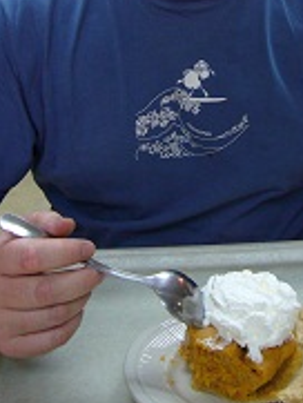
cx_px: 203
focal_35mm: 56
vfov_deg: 33.2
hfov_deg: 26.0
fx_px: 653
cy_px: 73
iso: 125
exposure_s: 1/15
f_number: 2.8
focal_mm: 4.7
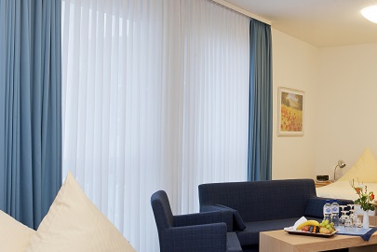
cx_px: 271
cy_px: 138
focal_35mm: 46
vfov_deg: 29.2
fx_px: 482
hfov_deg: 41.8
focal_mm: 31
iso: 250
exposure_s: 1/3
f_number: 14
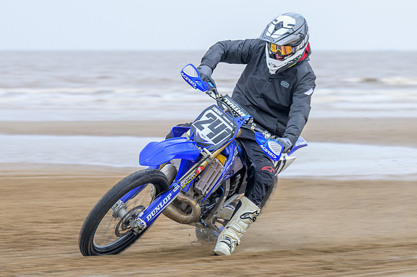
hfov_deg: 10.3
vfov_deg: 6.9
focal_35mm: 199
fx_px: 2303
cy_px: 146
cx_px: 124
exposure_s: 1/200
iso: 64
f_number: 4
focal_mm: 94
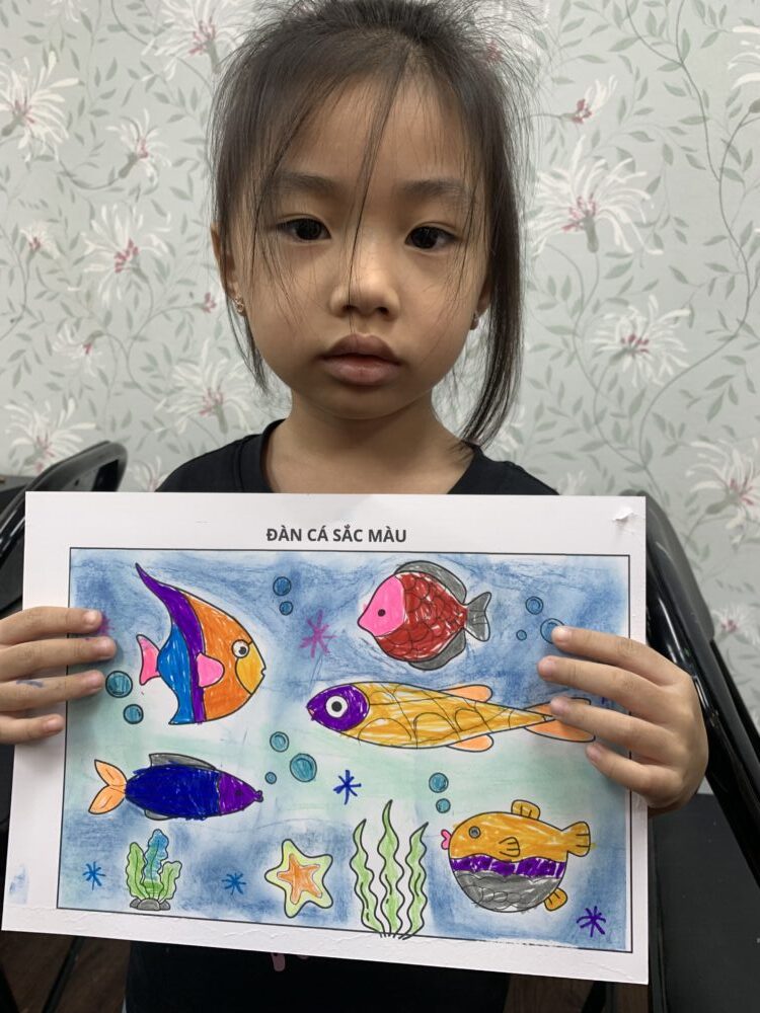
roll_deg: -0.6
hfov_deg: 53.1
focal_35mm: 26
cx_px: 380
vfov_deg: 67.3
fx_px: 761
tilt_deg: -10.1
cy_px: 506
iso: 64
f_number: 1.8
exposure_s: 1/100
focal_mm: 4.25
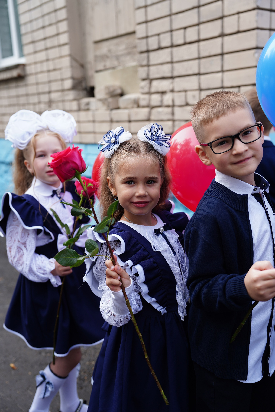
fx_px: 447
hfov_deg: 34.2
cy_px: 206
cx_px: 138
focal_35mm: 39
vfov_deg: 49.6
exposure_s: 1/500
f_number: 2.8
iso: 125
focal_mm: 39
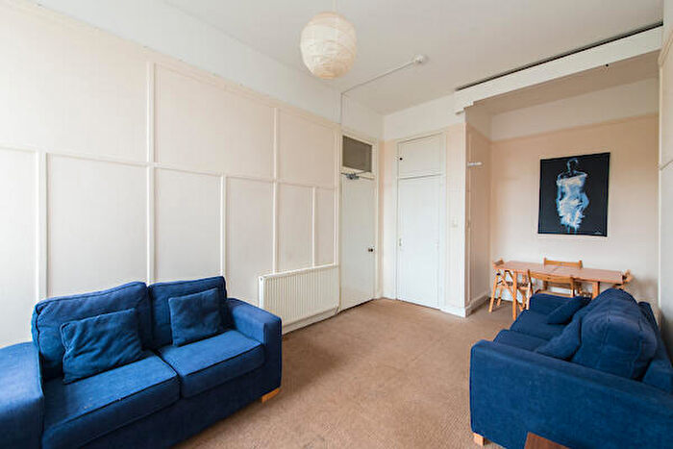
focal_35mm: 14
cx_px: 336
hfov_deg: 104.2
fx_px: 262
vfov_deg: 81.2
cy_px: 224
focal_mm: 14
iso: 400
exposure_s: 1/3
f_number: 8
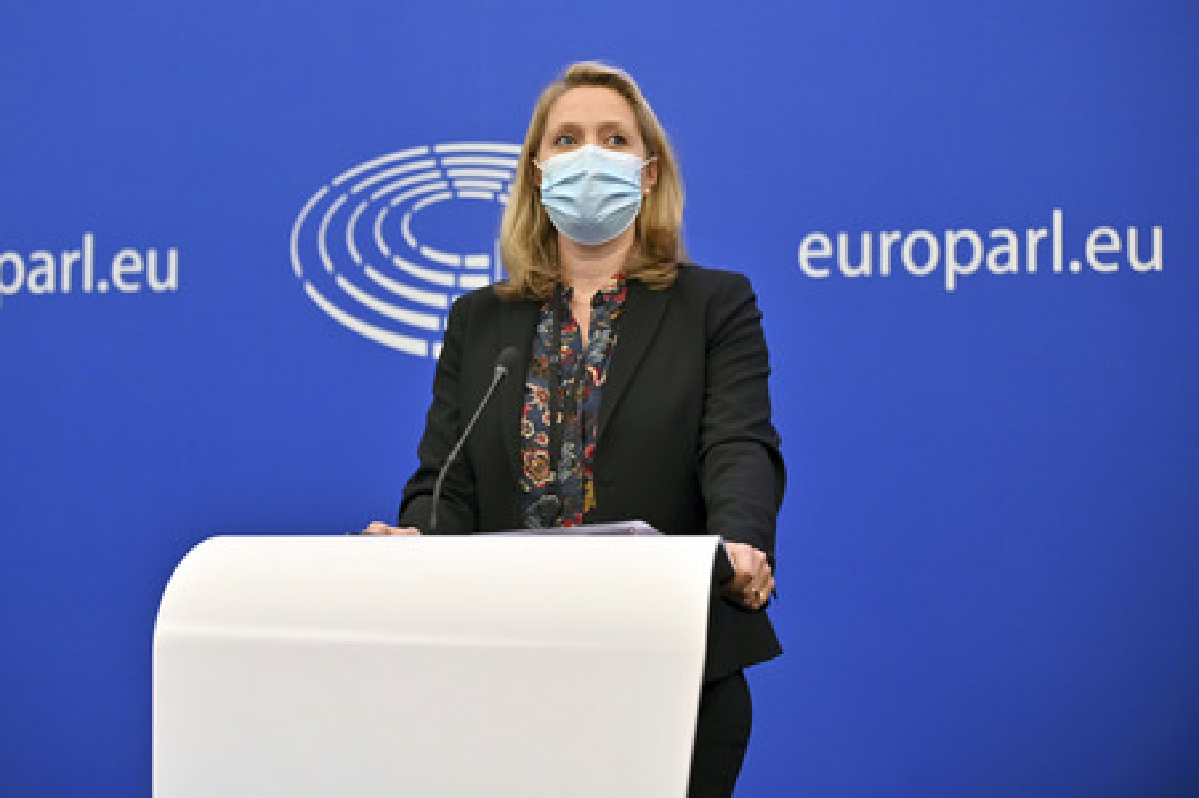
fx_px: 3395
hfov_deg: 20.0
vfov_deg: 13.4
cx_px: 600
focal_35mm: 102
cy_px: 399
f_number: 2.8
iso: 800
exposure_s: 1/250
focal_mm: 102
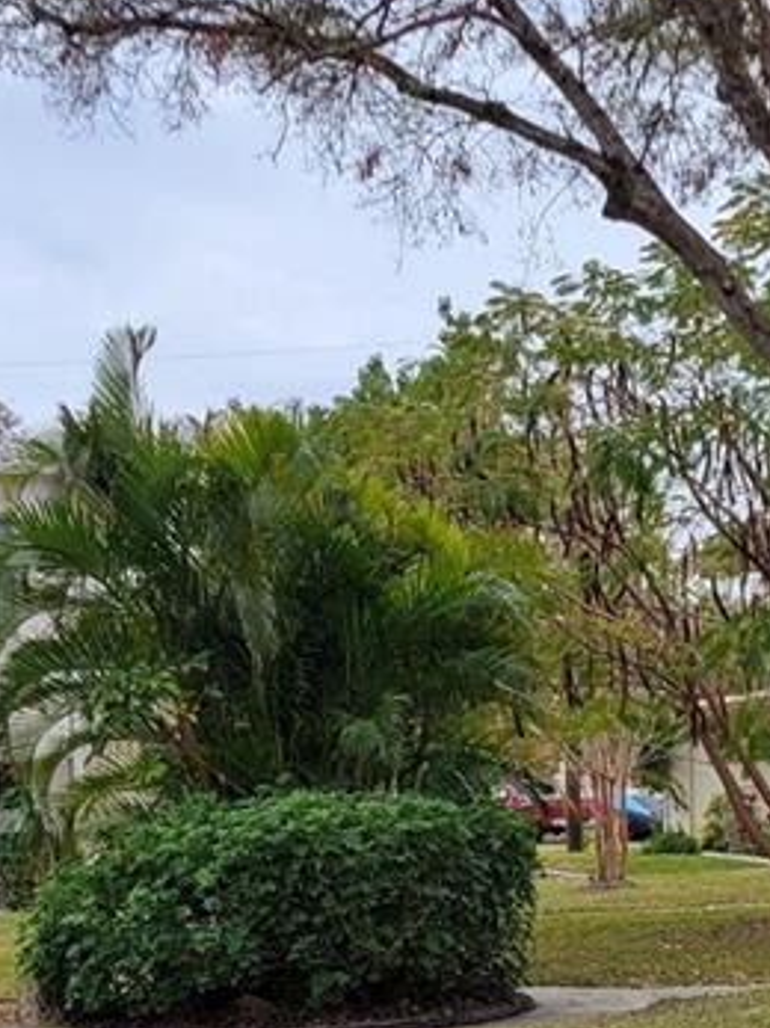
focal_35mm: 90
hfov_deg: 15.9
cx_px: 850
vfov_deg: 21.3
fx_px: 2671
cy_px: 927
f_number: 1.8
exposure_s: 1/1047
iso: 40
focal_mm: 5.4
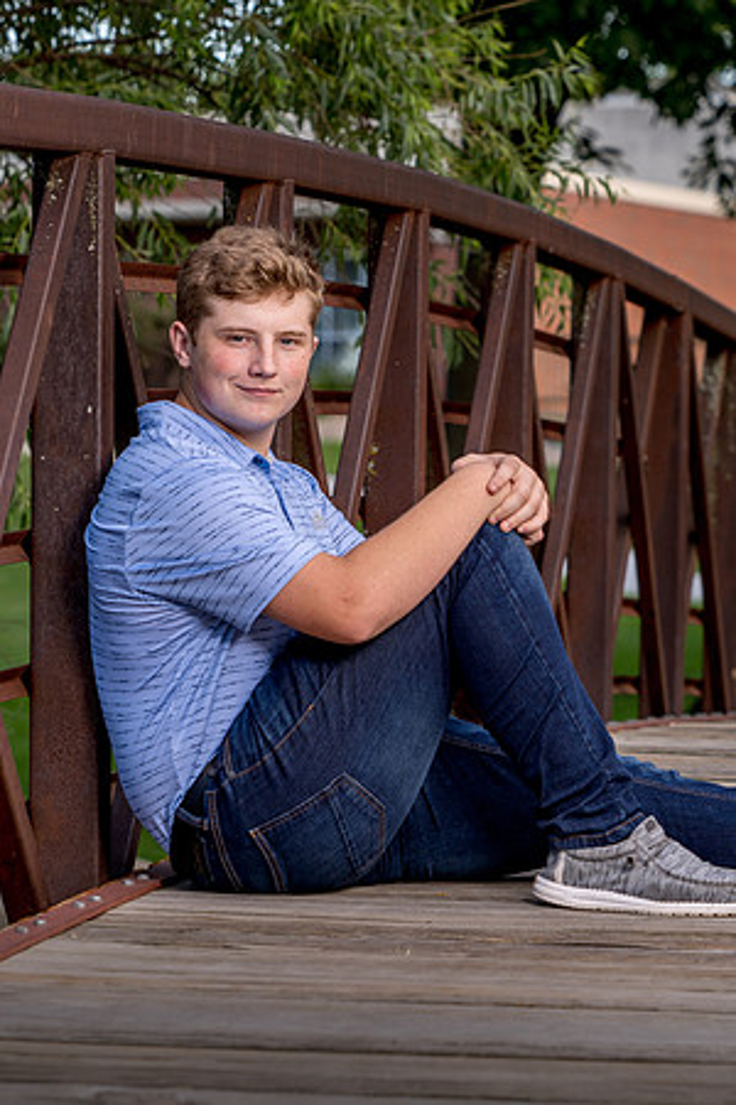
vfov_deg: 18.6
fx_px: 3373
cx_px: 368
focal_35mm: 110
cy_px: 552
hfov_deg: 12.5
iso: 160
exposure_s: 1/160
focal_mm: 110
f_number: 5
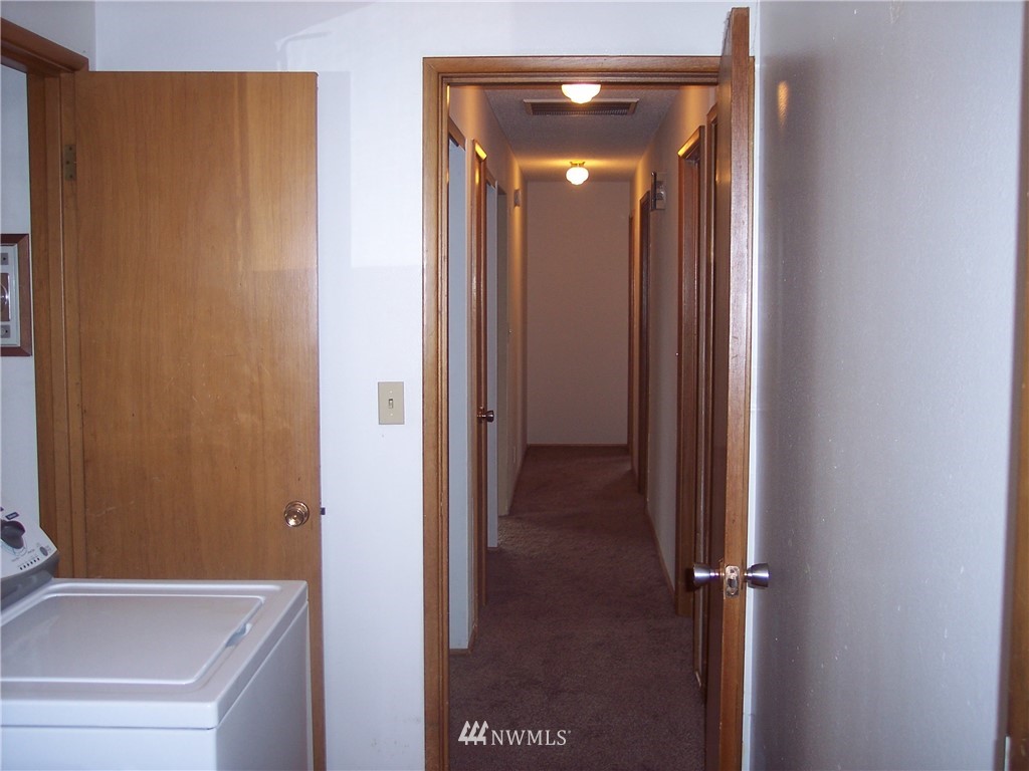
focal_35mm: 39
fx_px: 1159
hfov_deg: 47.9
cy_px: 386
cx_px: 514
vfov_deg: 36.8
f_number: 2.8
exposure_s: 1/60
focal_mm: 8
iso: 100
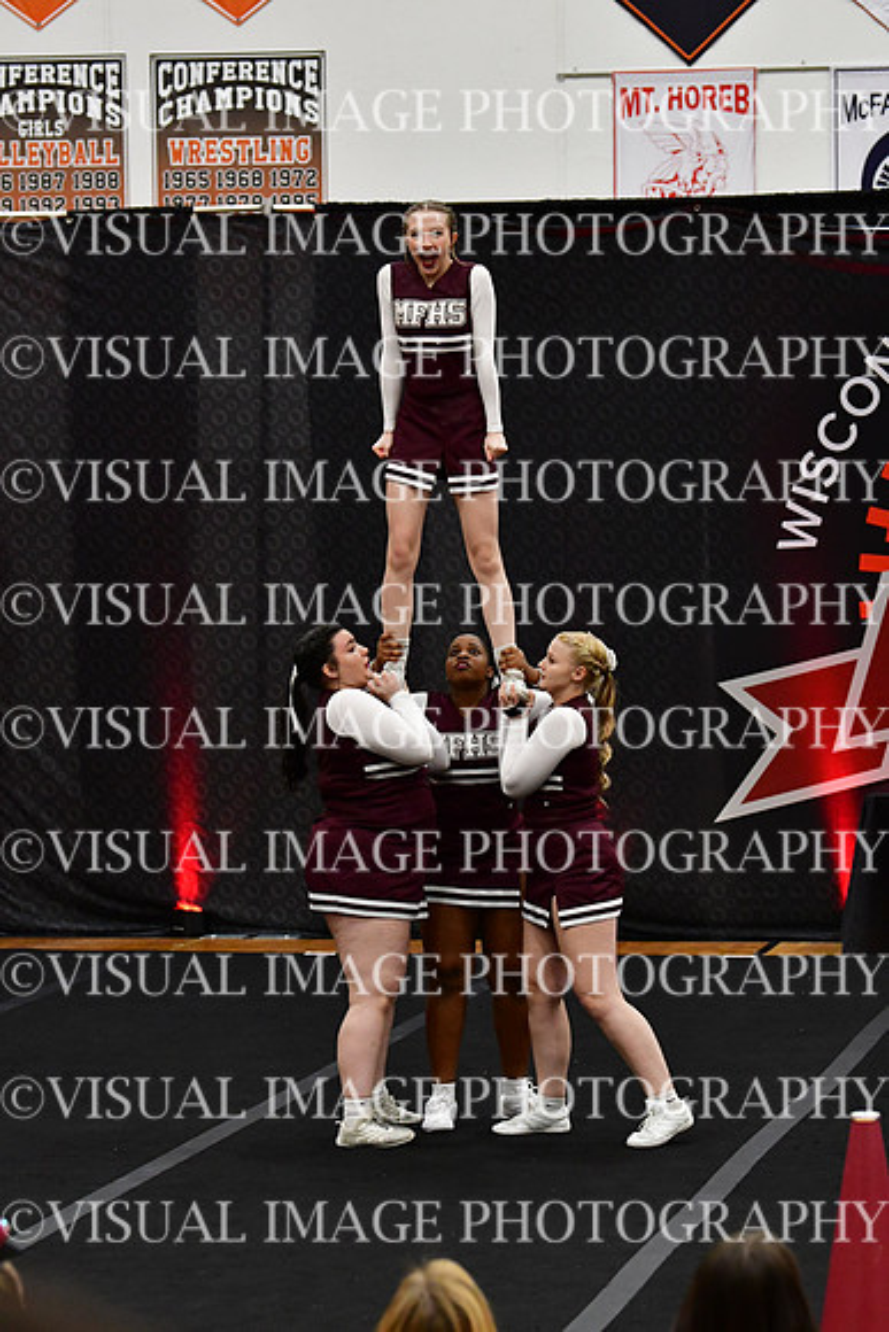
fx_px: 5553
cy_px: 666
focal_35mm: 150
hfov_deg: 9.2
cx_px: 444
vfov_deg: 13.7
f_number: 4
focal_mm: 100
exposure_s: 1/500
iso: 4000
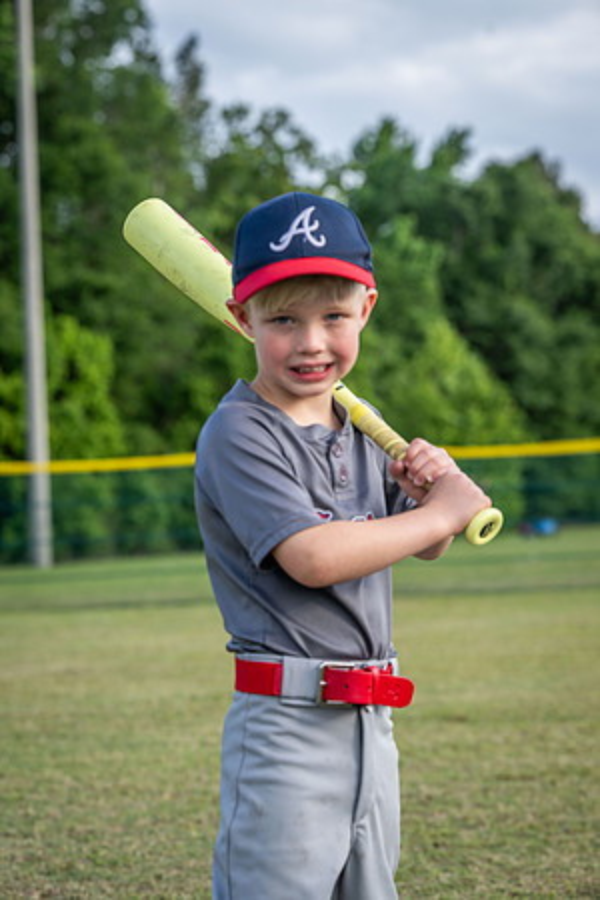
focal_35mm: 100
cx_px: 300
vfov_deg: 20.4
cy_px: 450
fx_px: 2500
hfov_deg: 13.7
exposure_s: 1/200
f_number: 5.6
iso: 100
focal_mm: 100
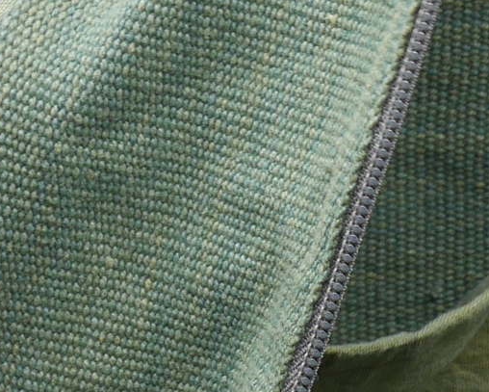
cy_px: 642
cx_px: 957
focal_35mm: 298
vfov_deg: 5.1
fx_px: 4315
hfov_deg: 6.3
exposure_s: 1/60
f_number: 5
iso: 200
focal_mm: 24
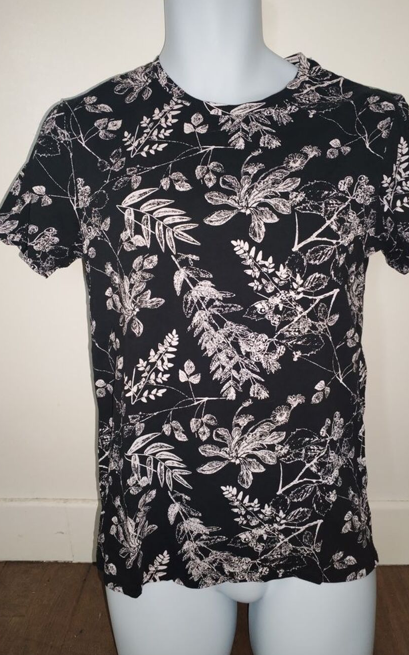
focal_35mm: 28
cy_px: 324
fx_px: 499
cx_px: 226
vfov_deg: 66.5
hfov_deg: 44.5
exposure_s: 1/25
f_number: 1.8
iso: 1381
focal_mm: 4.75
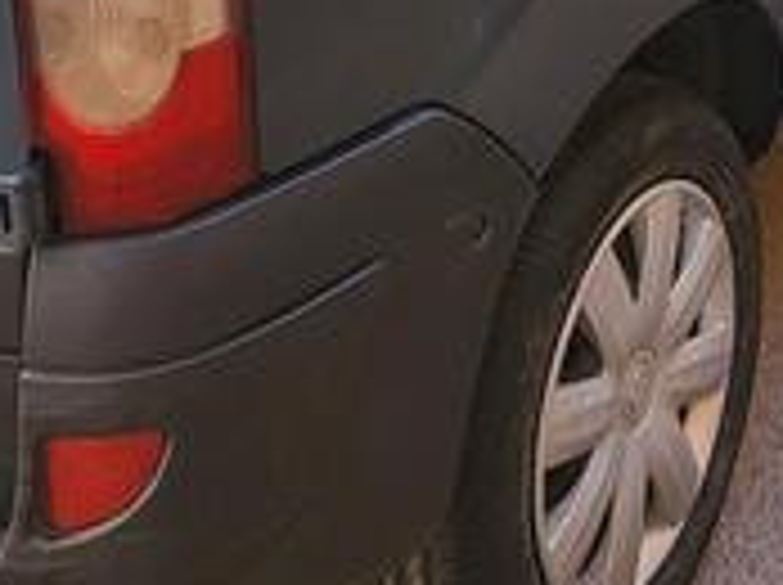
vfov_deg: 14.6
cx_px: 940
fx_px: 2033
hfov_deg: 20.4
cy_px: -430
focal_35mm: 90
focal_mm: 5
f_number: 1.8
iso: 40
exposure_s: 1/638
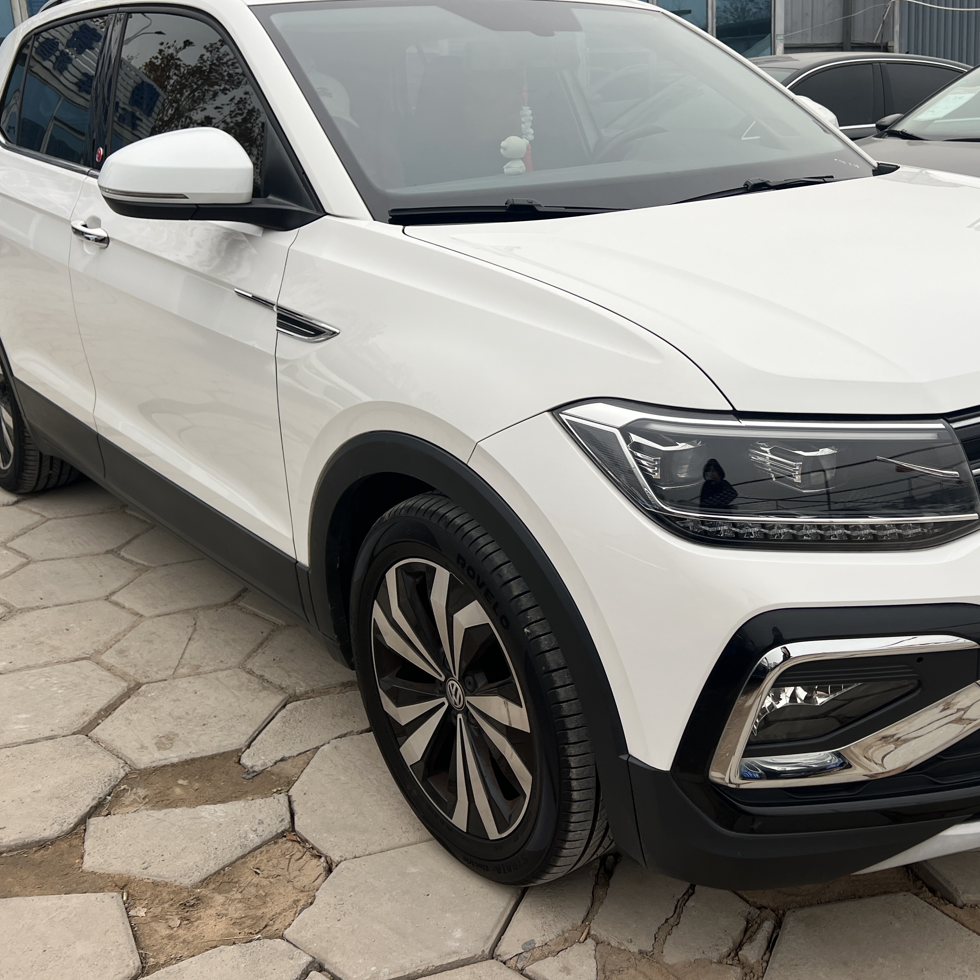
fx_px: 1185
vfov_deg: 44.8
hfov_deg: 44.3
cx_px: 646
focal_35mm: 37
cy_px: 407
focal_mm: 5.7
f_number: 1.5
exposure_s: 1/238
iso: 40
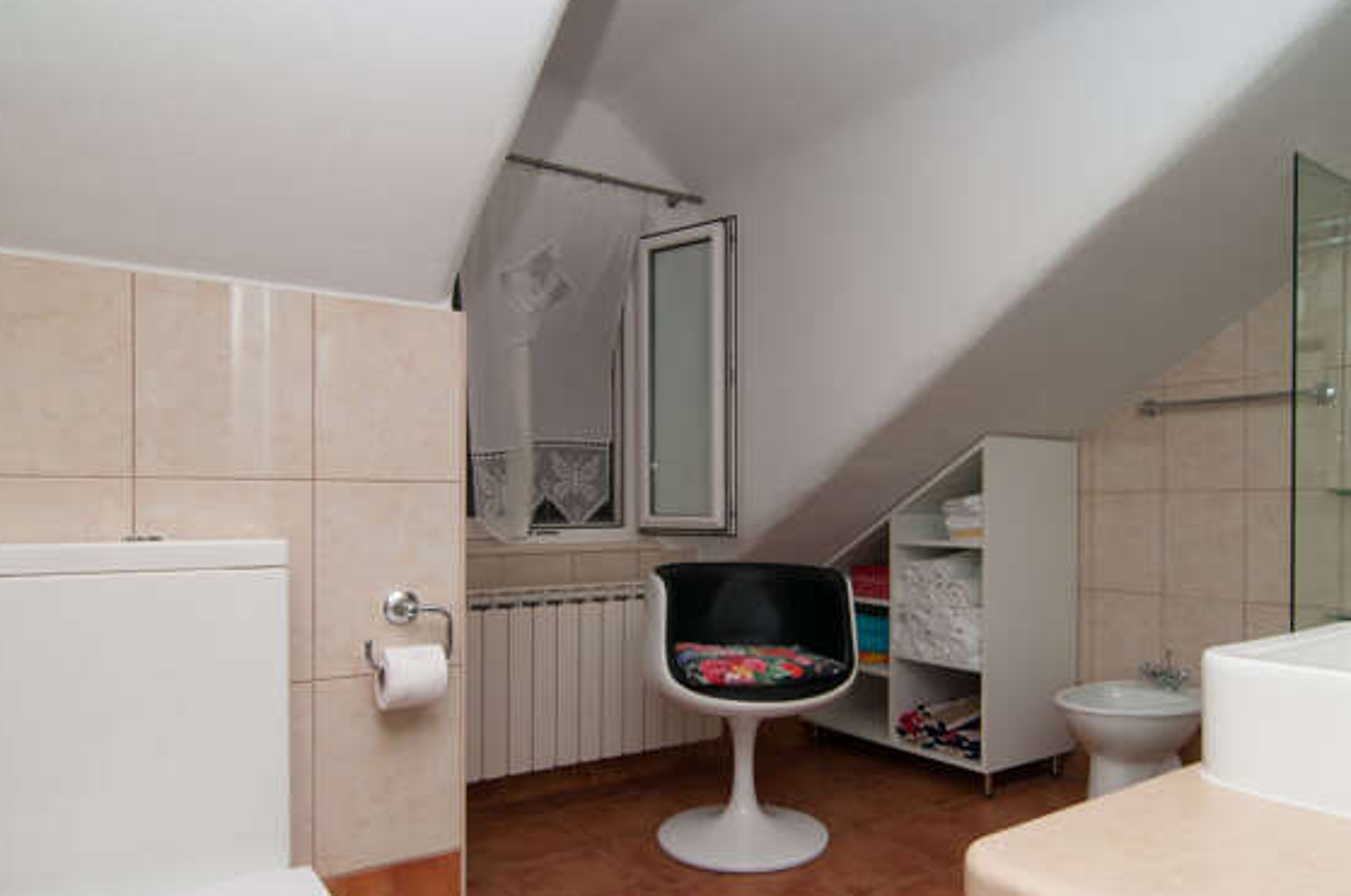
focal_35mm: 23
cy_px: 522
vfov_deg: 55.3
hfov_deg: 76.9
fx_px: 850
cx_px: 718
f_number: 10
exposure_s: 1/200
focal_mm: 11
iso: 200
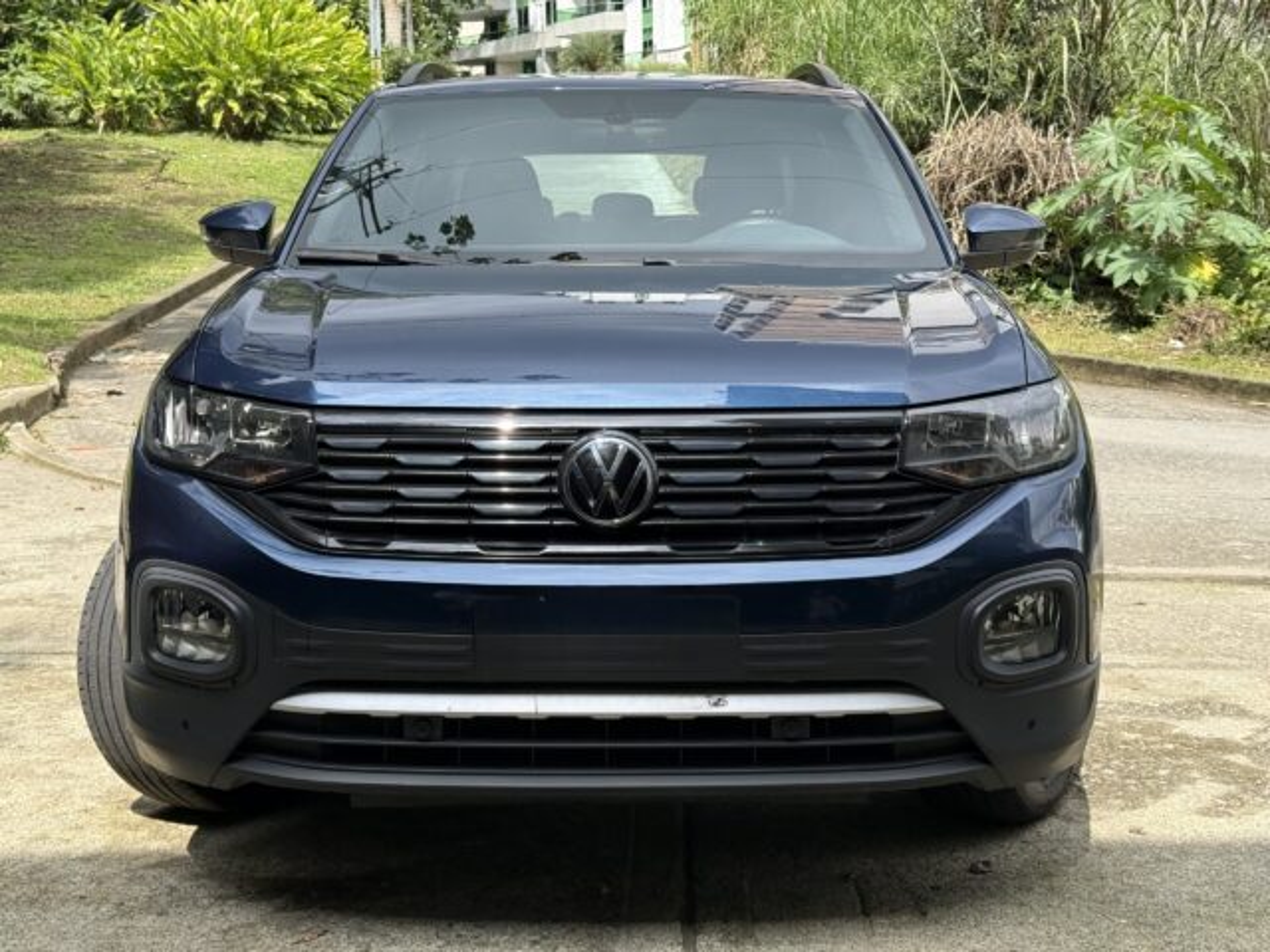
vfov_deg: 30.3
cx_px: 635
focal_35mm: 48
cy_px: 476
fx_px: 1761
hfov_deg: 39.7
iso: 80
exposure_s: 1/2273
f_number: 1.78
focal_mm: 6.76
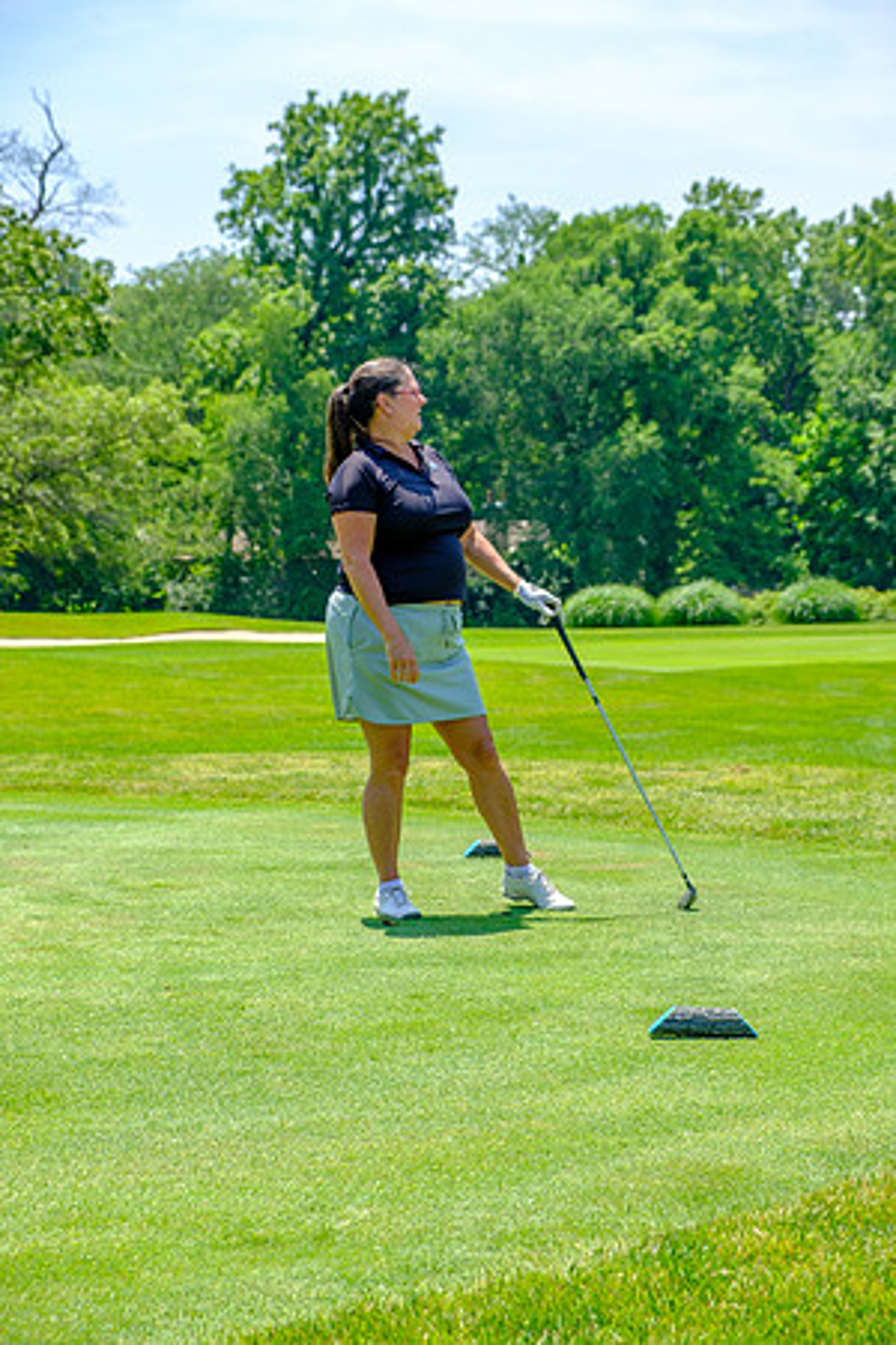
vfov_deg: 24.5
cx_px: 448
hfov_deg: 16.5
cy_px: 672
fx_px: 3098
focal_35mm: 83
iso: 200
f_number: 5.6
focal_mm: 55
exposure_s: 1/250
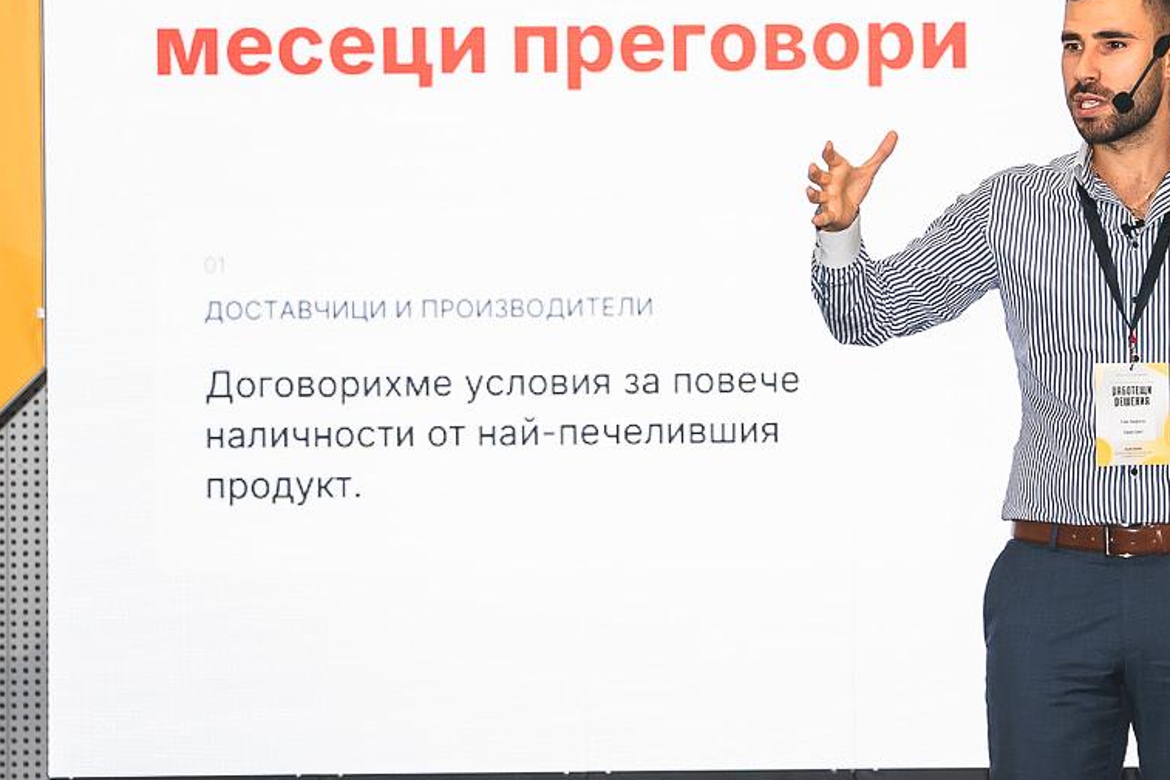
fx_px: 5363
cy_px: 404
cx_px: 785
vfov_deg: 8.3
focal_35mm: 165
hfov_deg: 12.4
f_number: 2.8
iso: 640
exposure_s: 1/200
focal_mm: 61
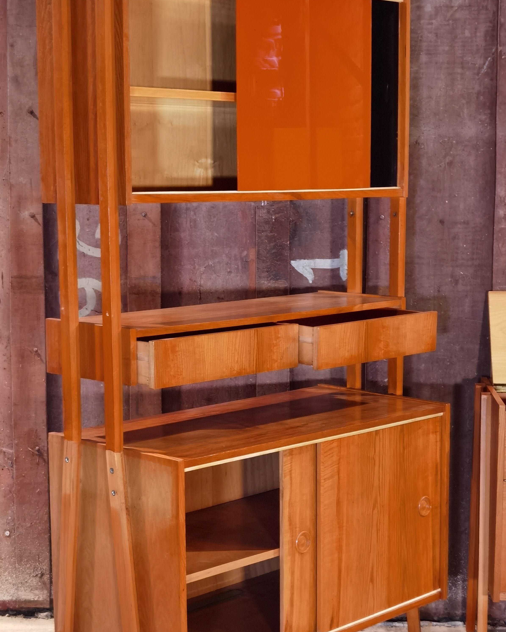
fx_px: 1254
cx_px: 261
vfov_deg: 28.3
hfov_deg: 22.8
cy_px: 367
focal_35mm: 67
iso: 320
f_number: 1.9
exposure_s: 1/33.3
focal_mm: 6.71
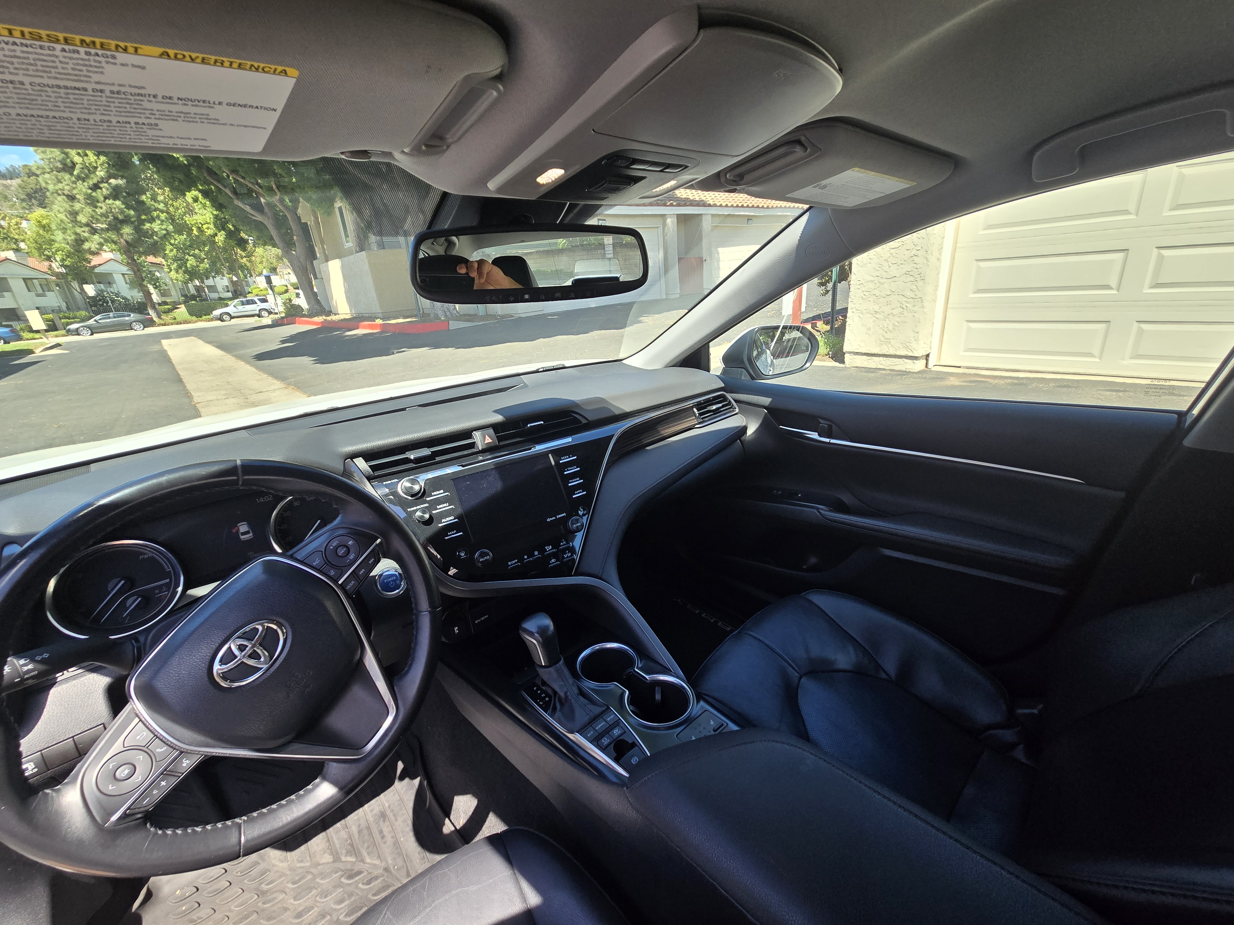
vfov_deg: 89.9
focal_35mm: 13
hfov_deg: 106.2
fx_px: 463
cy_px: 462
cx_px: 617
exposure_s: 1/719
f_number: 2.2
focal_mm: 2.2
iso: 100
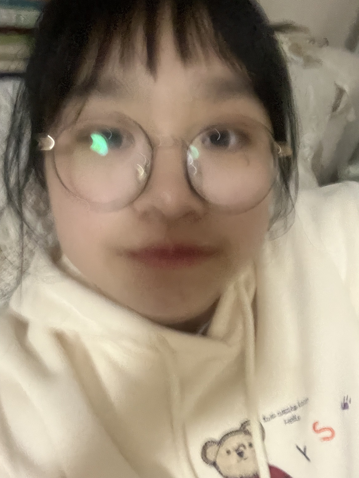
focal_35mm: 30
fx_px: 415
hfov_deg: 46.8
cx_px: 180
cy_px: 239
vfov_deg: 60.0
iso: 1000
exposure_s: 1/17
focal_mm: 2.71
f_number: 2.2
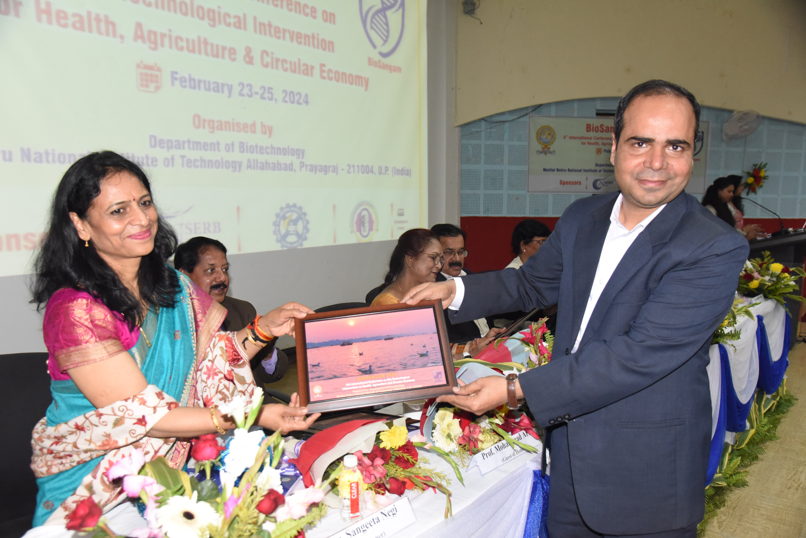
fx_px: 672
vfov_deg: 43.6
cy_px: 269
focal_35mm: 30
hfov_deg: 61.9
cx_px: 403
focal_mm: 30
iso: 4000
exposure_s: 1/160
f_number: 4.5
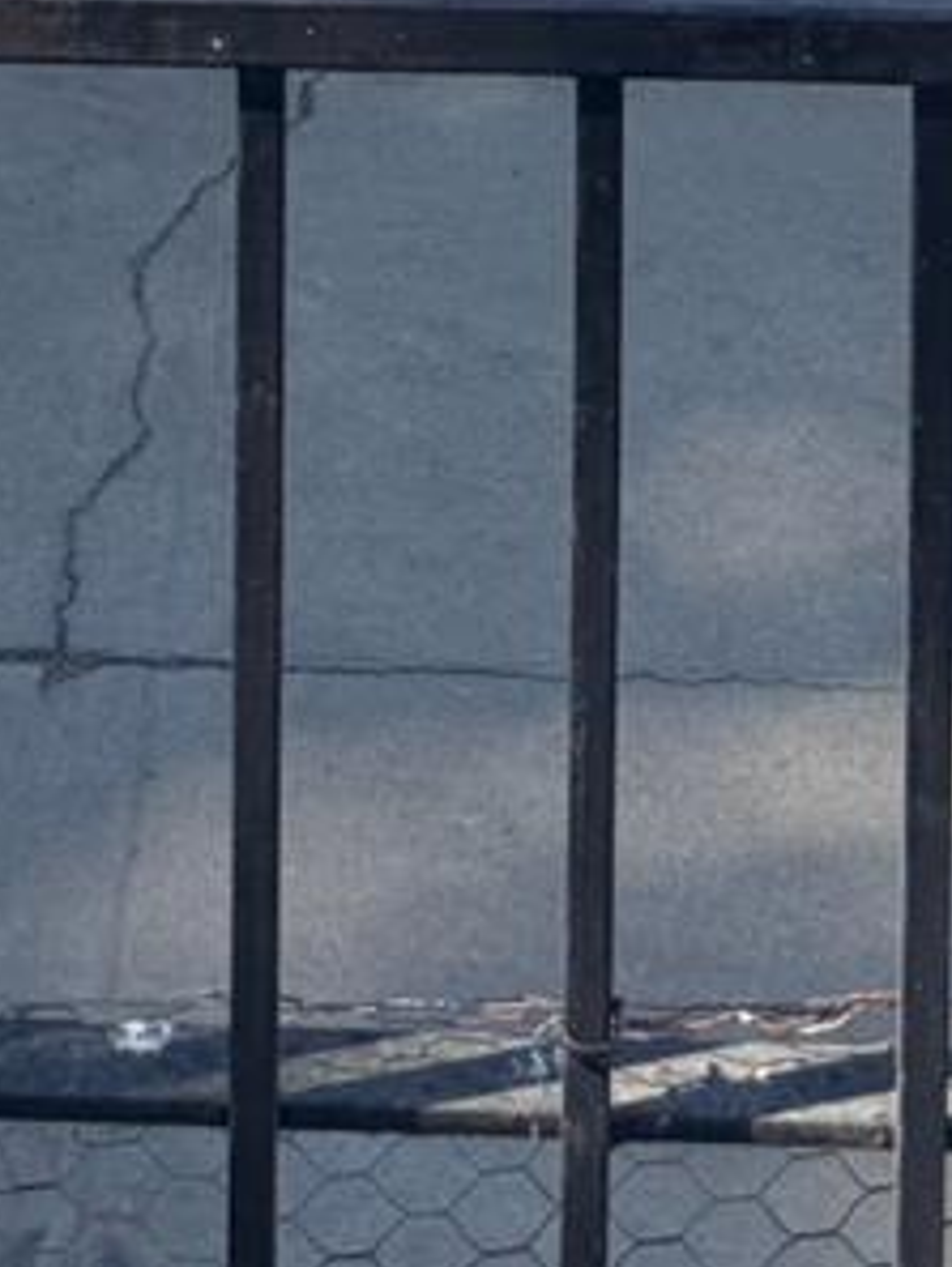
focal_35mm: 121
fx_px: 4434
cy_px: -1785
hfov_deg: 12.3
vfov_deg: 12.6
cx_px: 386
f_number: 1.78
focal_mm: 6.76
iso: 80
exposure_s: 1/2959
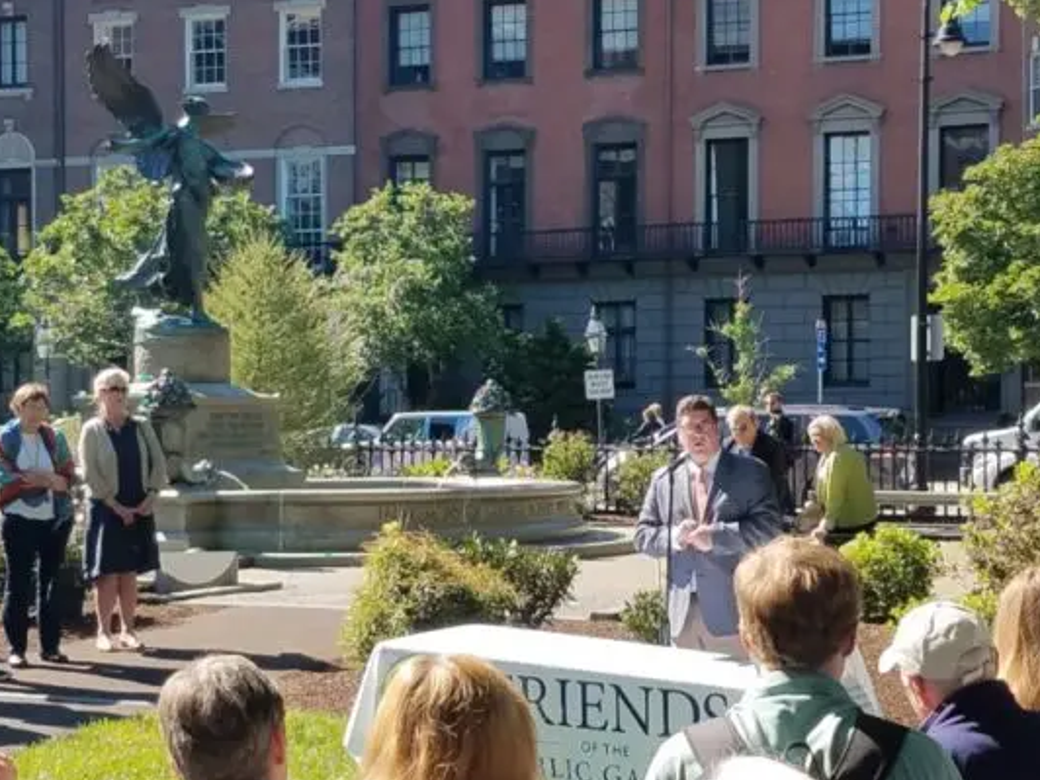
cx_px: 504
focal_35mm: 50
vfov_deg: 29.0
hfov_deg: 38.2
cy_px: 295
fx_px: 1502
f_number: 1.7
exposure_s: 1/1100
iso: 40
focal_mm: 4.2
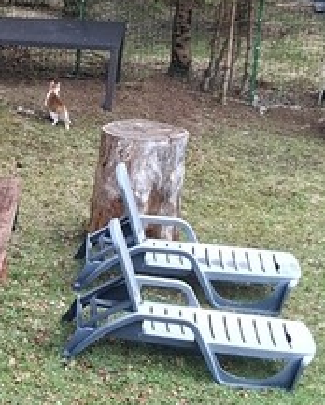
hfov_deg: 13.1
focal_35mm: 106
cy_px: 308
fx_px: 1273
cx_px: -273
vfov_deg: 18.0
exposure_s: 1/163
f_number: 1.8
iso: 50
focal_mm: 5.54
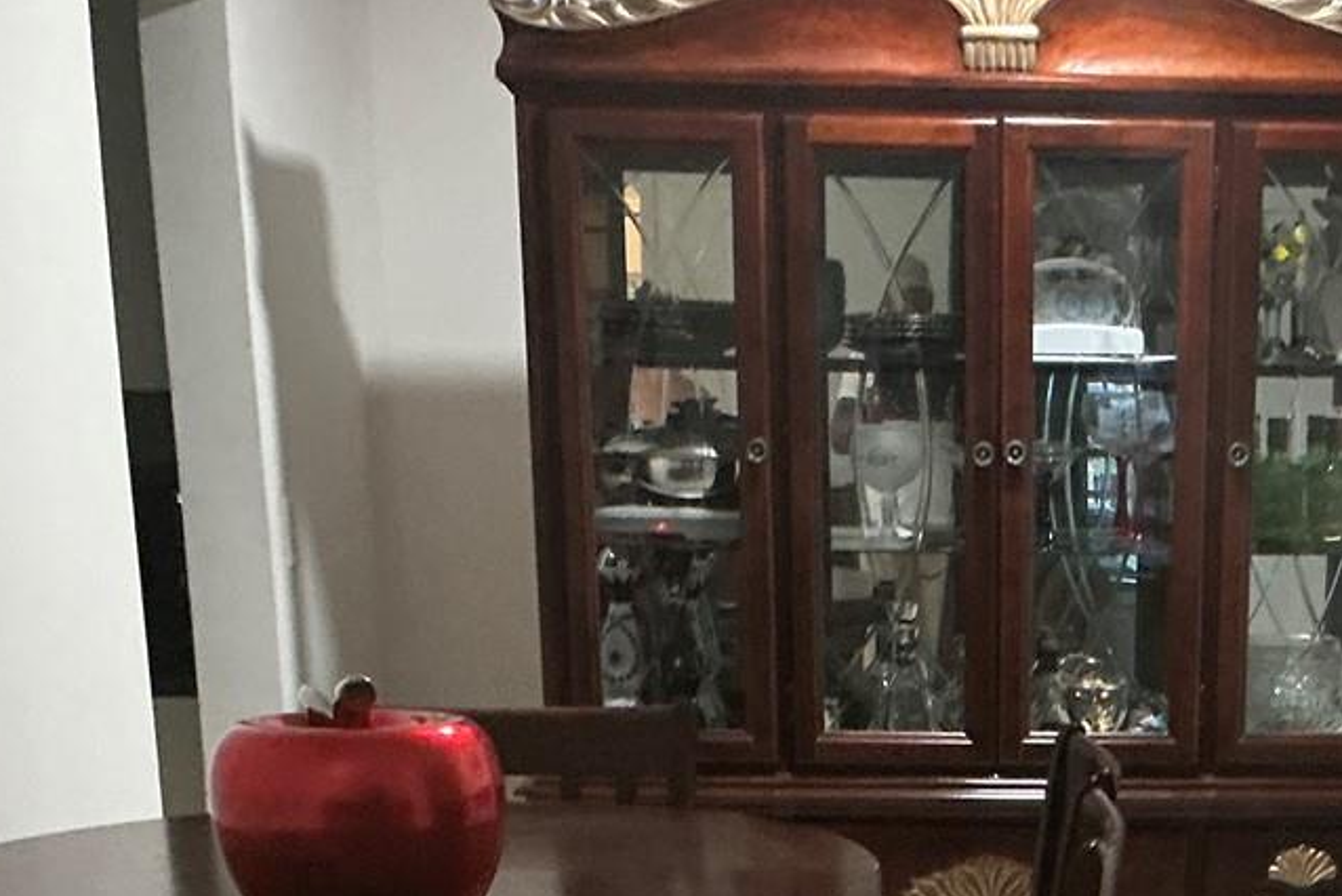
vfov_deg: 17.4
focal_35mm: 73
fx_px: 2722
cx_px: 1083
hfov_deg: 27.1
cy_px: 1193
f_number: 1.8
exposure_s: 1/40
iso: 250
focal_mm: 3
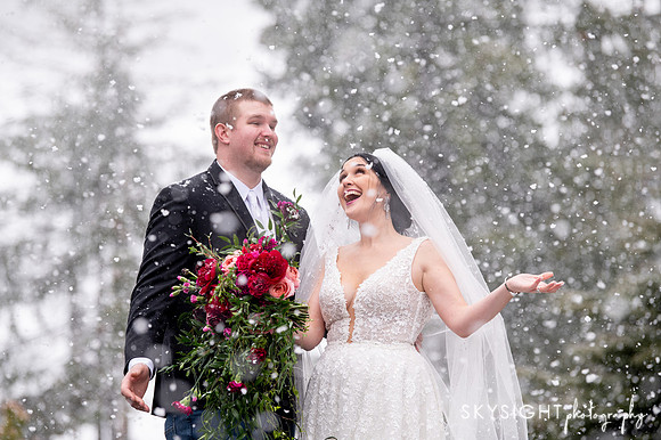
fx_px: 2936
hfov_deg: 12.8
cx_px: 330
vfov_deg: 8.6
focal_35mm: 160
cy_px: 220
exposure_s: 1/1000
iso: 400
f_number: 3.5
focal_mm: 160
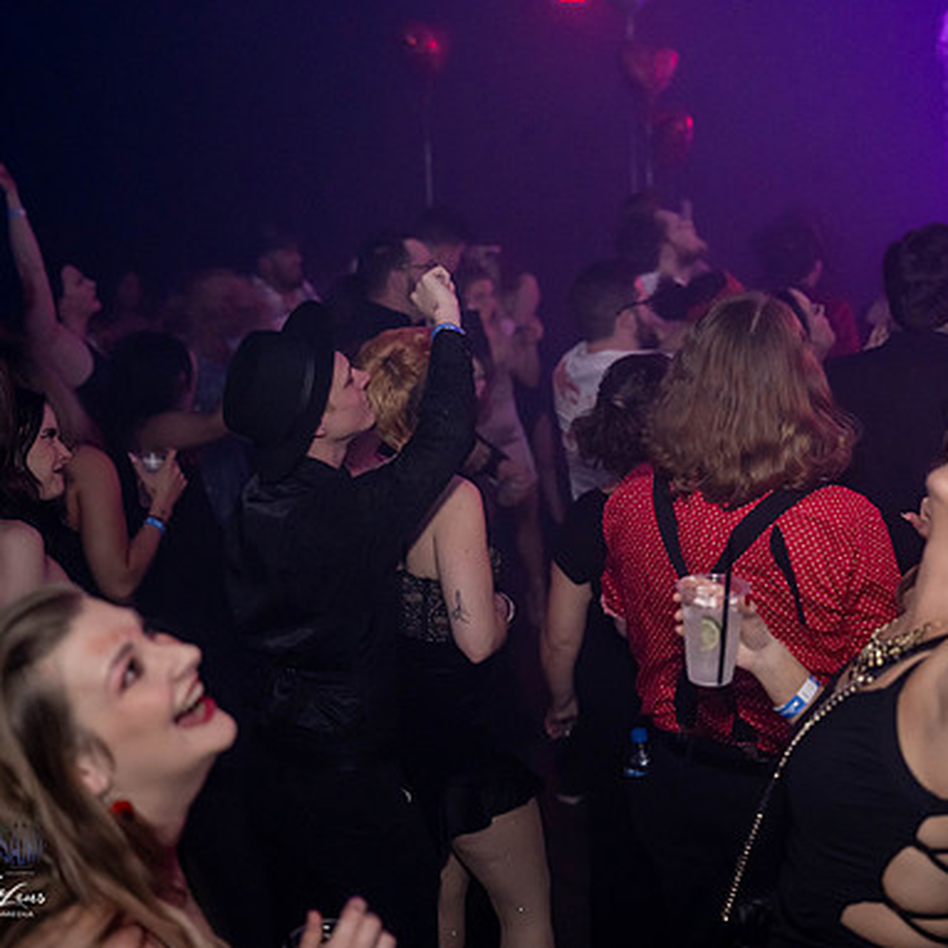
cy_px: 474
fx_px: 1394
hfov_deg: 37.1
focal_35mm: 45
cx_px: 639
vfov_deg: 37.6
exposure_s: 1/200
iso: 8000
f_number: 2
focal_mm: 35
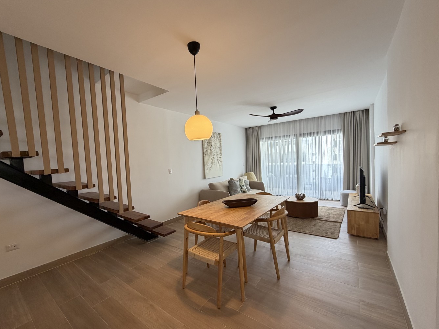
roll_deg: +2.5
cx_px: 205
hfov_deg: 98.0
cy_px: 170
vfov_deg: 81.7
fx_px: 190
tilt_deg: -1.8
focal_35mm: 15
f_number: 2.2
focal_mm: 2.22
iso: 125
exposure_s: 1/121
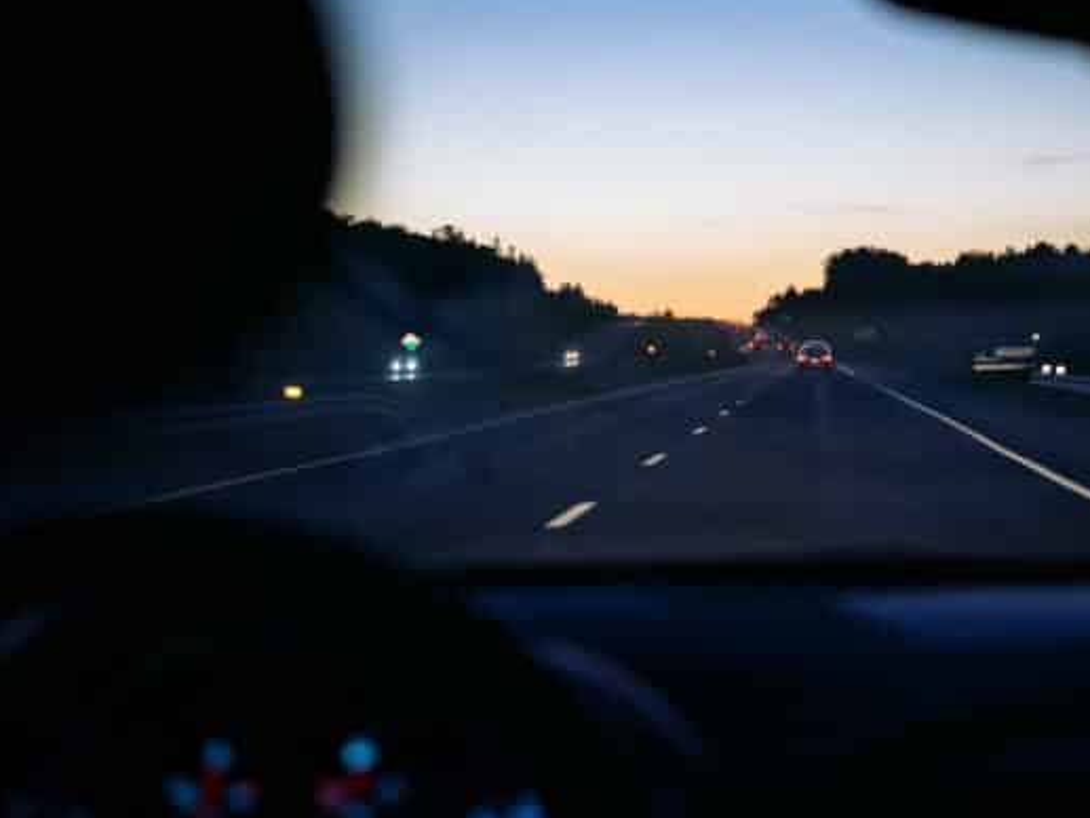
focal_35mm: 104
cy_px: 385
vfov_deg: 14.2
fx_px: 3276
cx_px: 770
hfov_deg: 18.8
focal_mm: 35
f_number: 2.8
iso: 500
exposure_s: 1/50
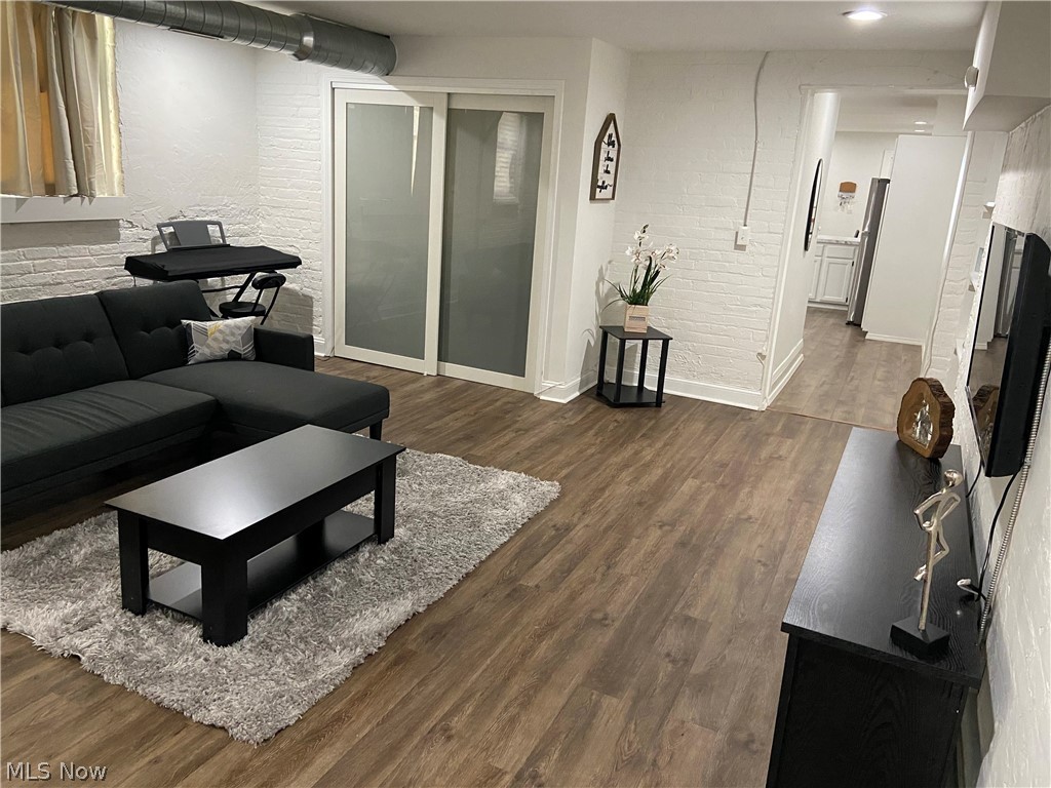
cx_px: 526
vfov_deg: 53.1
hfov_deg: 67.3
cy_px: 394
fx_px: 789
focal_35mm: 26
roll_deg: -3.2
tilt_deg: -15.4
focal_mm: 4.25
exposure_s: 1/60
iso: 400
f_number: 1.8
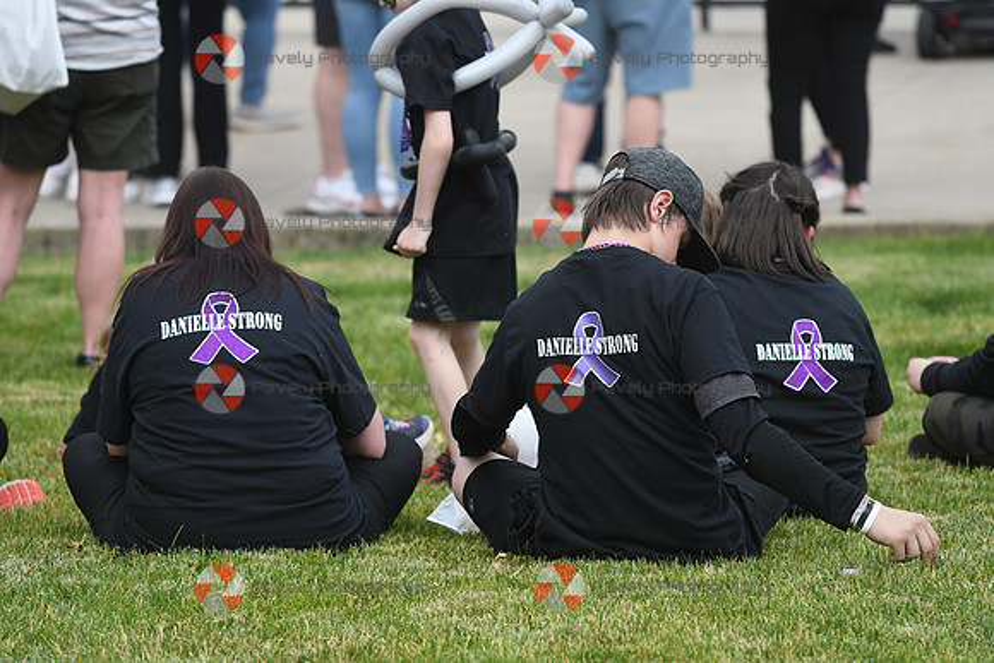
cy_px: 332
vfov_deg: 5.4
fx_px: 7042
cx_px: 497
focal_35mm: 255
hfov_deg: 8.1
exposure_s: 1/1000
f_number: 4
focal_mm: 170
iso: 1000
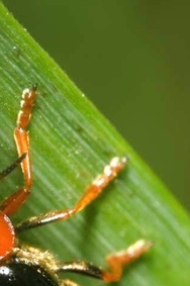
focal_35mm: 356
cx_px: 26
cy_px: 281
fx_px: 2826
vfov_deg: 5.8
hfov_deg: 3.8
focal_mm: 105
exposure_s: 1/60
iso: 100
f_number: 29
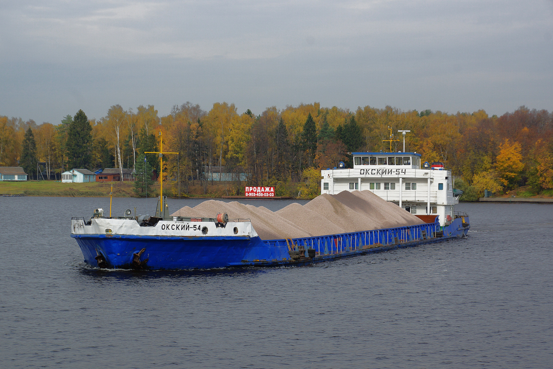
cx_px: 276
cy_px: 184
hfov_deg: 19.5
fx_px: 1613
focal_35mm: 105
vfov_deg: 13.0
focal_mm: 70
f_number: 10
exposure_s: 1/160
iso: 100
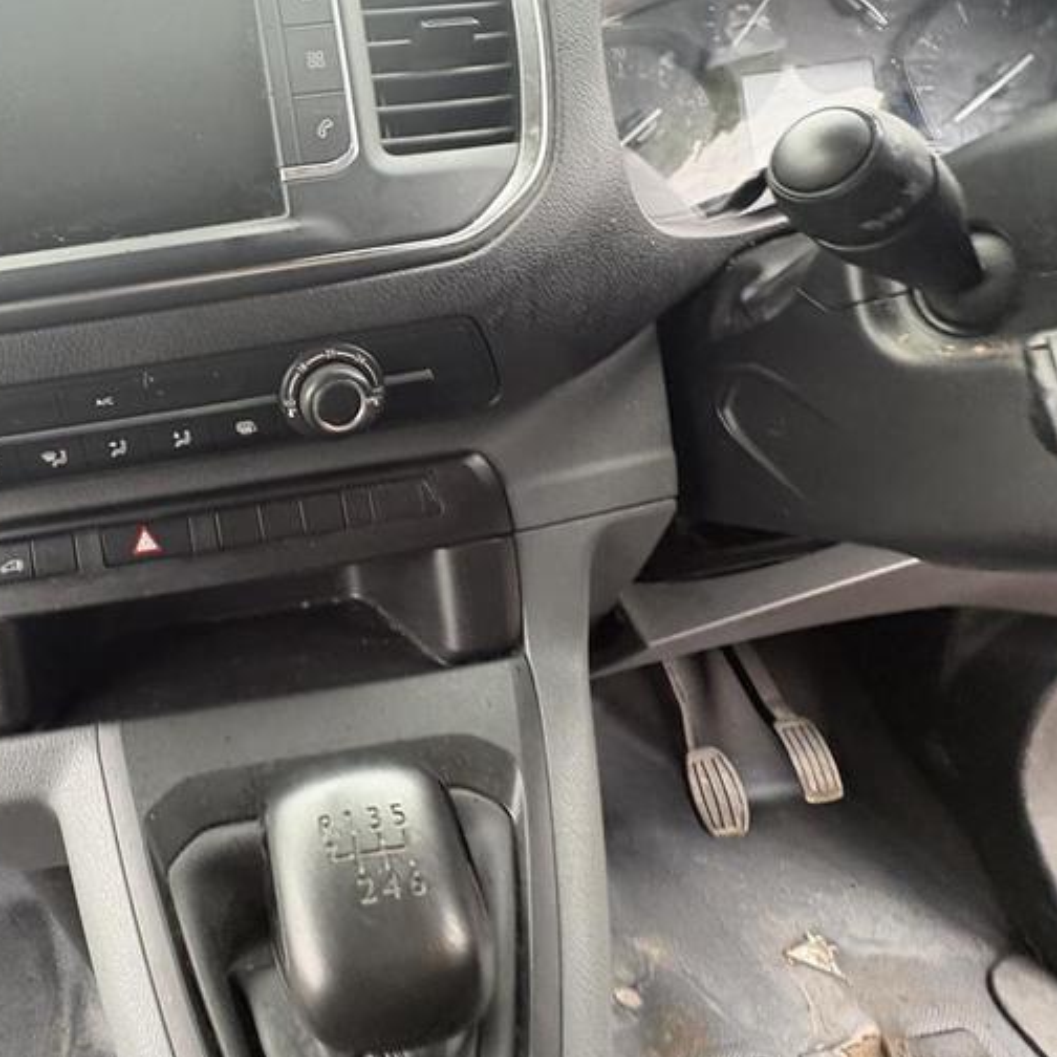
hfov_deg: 64.5
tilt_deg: -24.7
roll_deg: -2.2
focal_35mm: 22
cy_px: 434
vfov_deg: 69.1
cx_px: 237
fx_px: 760
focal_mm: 2.22
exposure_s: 1/60
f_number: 2.2
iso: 400
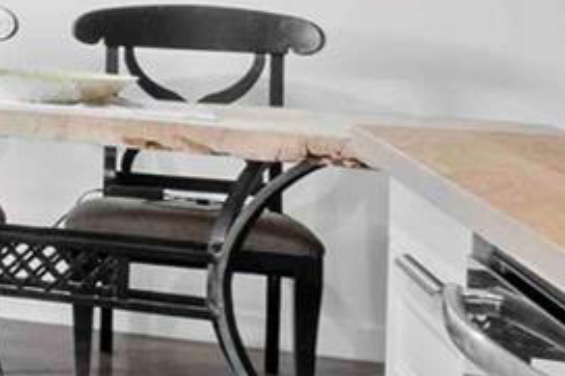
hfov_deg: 11.0
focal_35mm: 113
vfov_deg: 11.9
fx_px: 1772
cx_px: -1172
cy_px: -34
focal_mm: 10
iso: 250
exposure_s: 2
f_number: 11
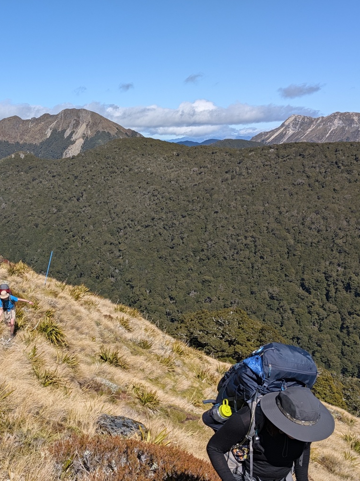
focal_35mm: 38
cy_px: 274
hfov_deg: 35.6
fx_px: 527
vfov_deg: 48.8
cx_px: 41
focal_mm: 6.9
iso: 23
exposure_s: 1/1645
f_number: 1.68
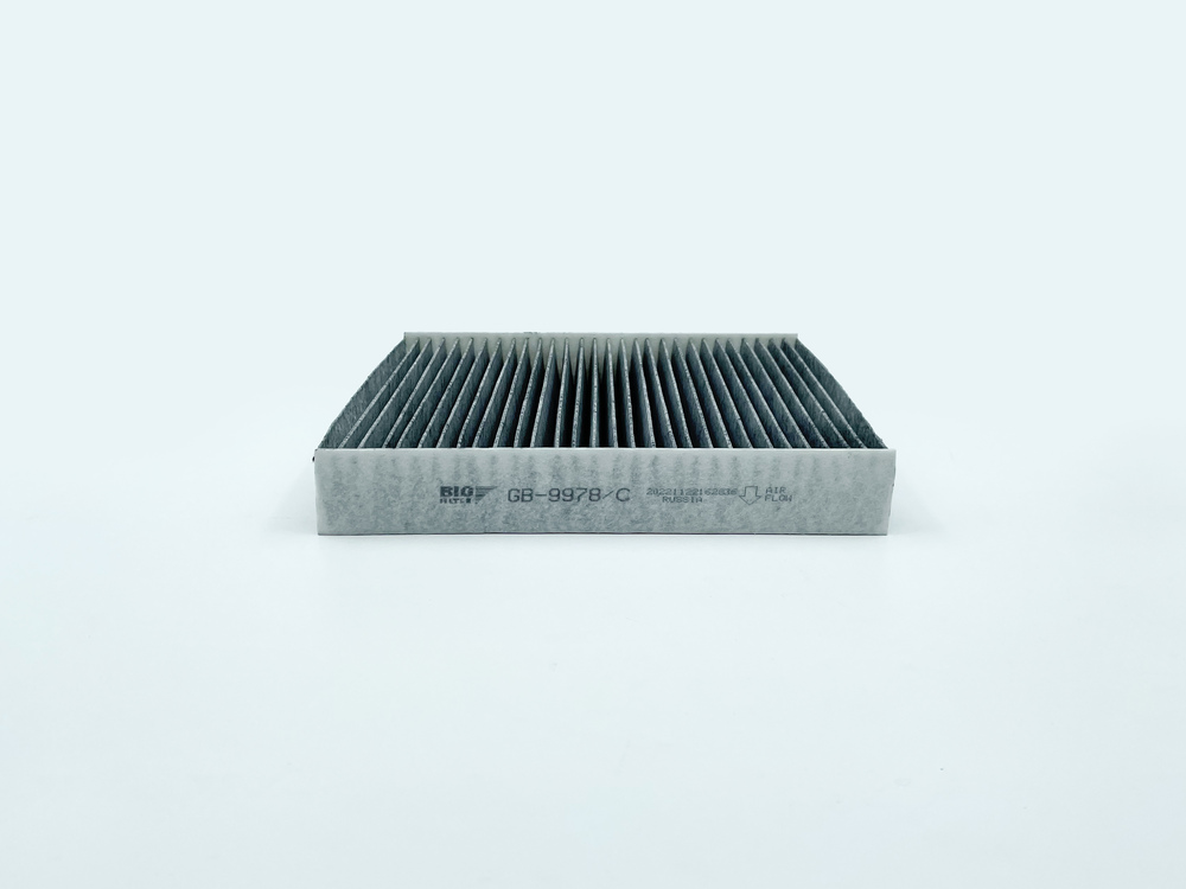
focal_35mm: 26
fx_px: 891
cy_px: 444
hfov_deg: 67.3
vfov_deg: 53.1
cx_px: 593
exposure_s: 1/1261
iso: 32
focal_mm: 4.2
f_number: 1.6
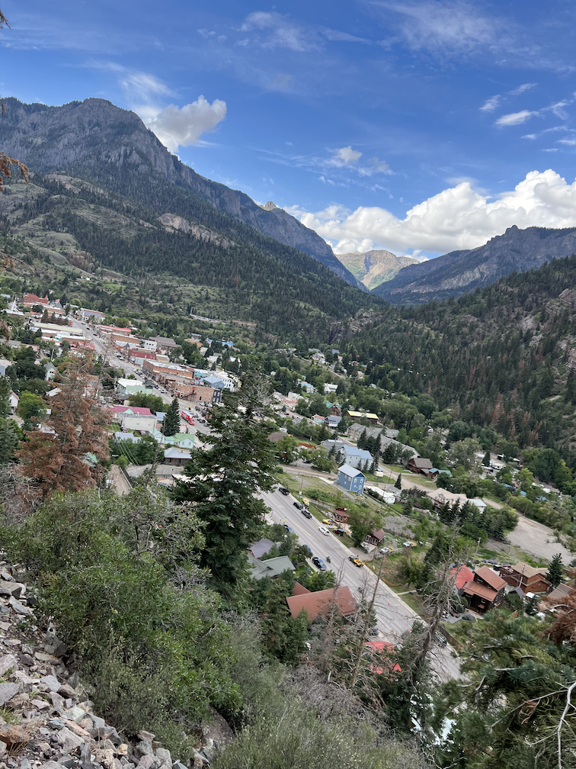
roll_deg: -11.3
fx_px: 577
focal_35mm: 26
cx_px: 288
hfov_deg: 53.1
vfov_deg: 67.3
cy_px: 384
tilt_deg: -5.5
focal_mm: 5.7
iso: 50
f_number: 1.5
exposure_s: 1/1531
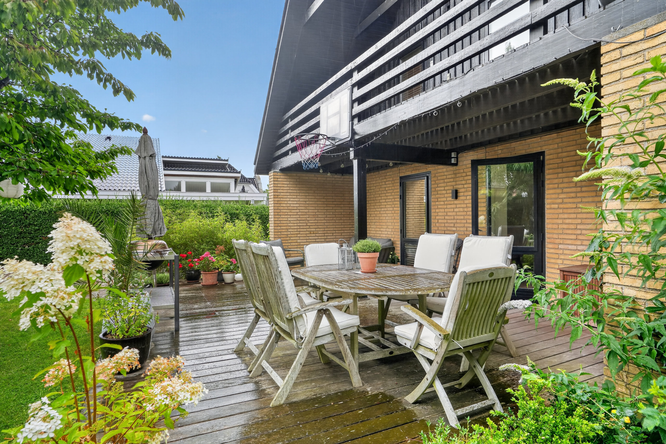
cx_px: 333
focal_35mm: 20
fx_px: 370
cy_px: 222
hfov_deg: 84.0
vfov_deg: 61.9
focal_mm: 20
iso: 400
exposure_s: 1/125
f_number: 8
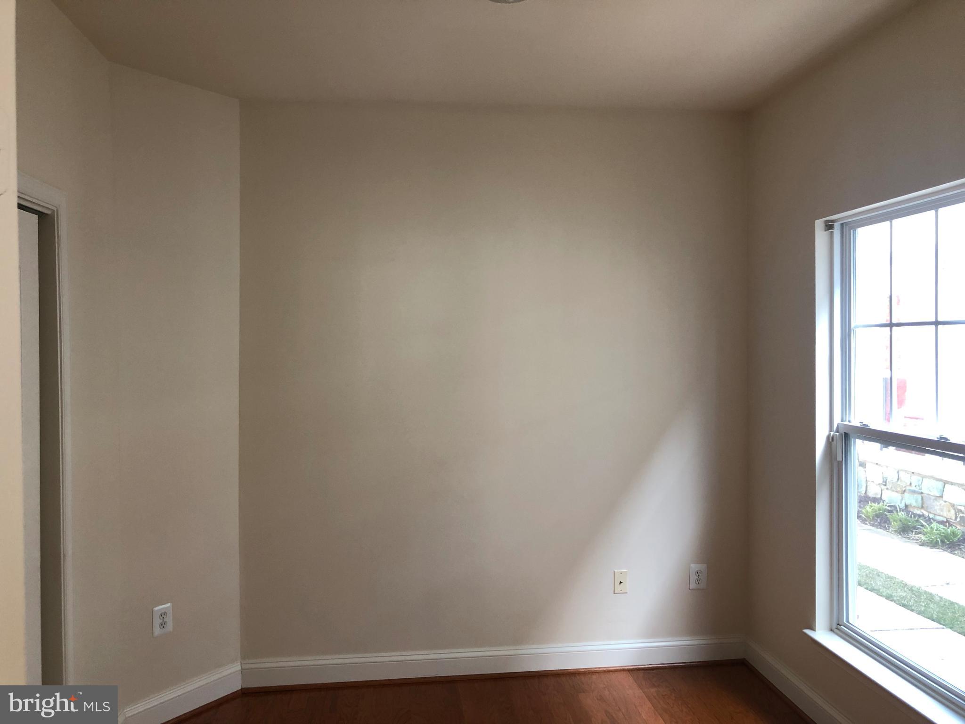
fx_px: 781
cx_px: 482
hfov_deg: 63.4
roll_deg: -0.1
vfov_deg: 49.7
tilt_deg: -1.4
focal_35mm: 28
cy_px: 362
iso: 32
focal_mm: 3.99
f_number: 1.8
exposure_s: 1/30
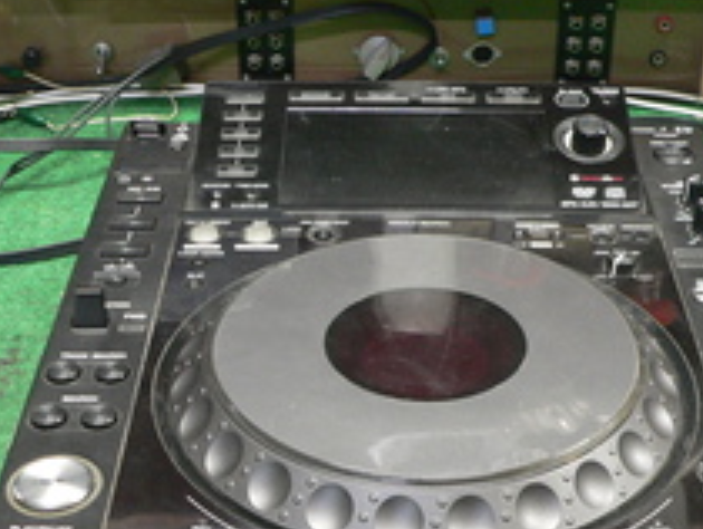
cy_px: 397
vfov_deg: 22.4
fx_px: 1322
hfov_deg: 29.8
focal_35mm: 65
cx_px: 362
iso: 200
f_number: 2.8
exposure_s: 1/8
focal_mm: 6
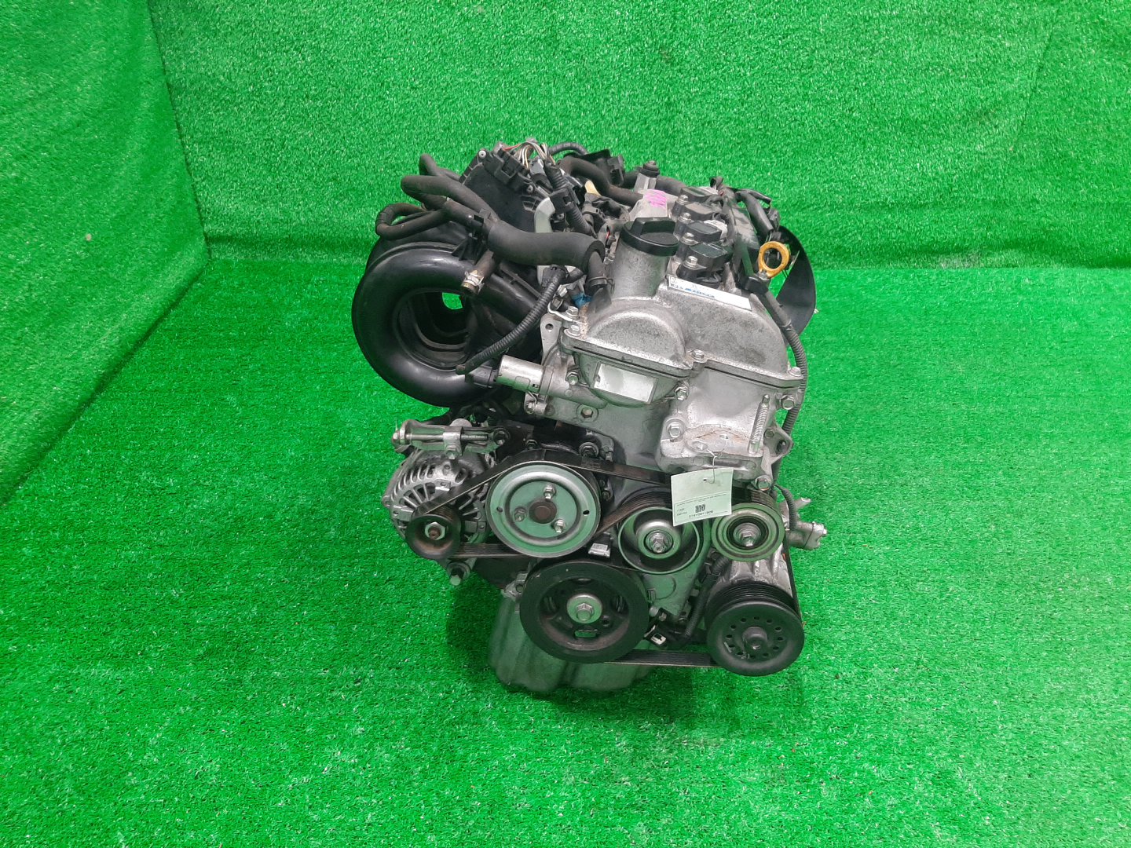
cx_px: 566
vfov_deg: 53.1
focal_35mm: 26
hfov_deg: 67.3
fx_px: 849
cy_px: 424
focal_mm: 3.93
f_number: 1.7
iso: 205
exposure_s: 1/50
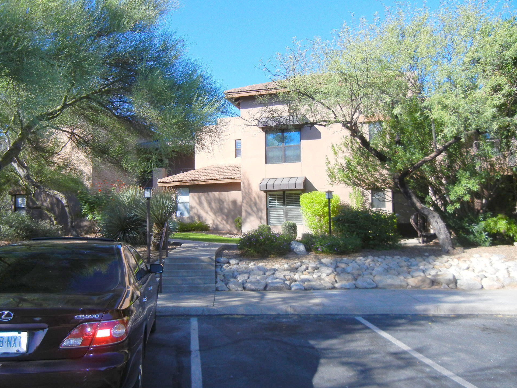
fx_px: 478
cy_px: 202
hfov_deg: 56.8
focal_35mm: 32
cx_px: 243
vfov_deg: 44.2
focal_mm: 5.4
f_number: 3.5
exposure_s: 1/818
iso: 160
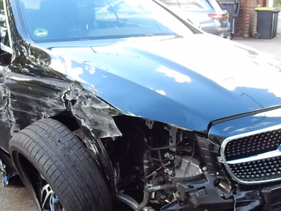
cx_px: 170
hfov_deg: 36.0
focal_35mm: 53
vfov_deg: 27.5
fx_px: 430
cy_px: 120
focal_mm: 4.5
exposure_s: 1/50
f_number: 3.7
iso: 125
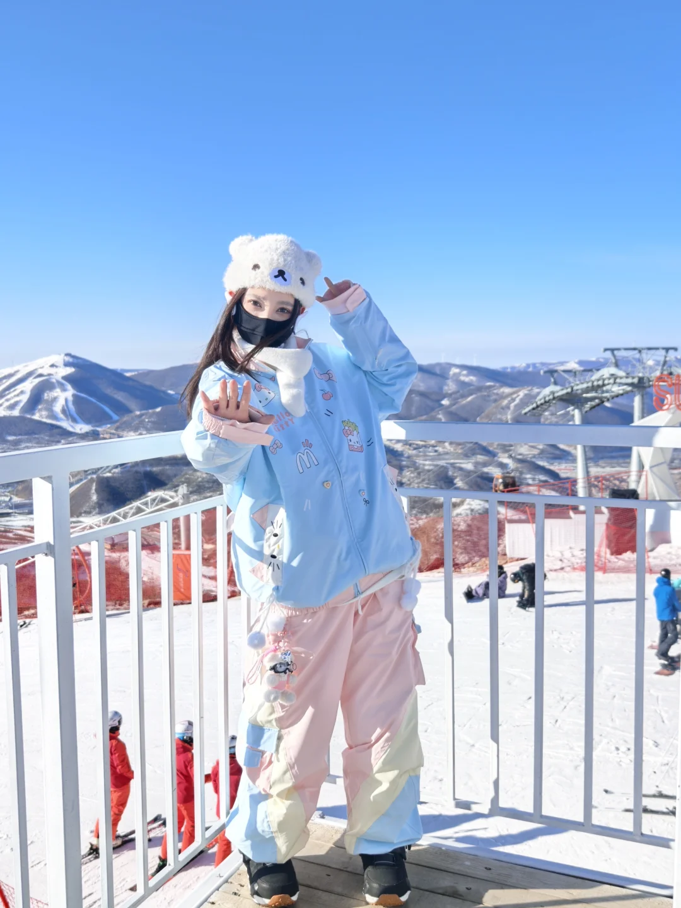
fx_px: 918
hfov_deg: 40.7
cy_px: 454
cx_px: 340
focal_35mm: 35
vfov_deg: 52.6
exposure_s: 1/440
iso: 50
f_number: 1.8
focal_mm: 8.67
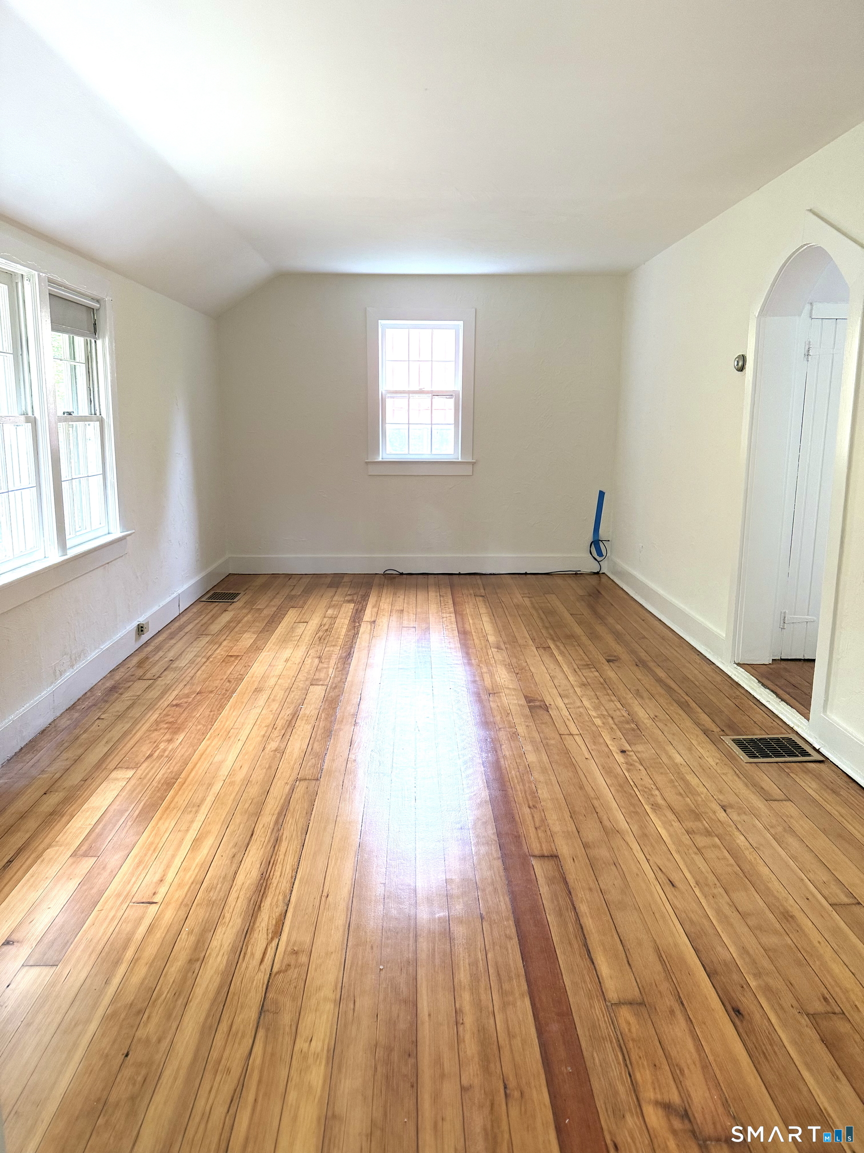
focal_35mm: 24
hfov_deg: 56.8
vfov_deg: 71.6
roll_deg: -0.7
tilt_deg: -10.7
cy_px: 576
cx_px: 432
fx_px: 799
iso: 200
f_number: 1.78
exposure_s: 1/112
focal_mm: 6.76
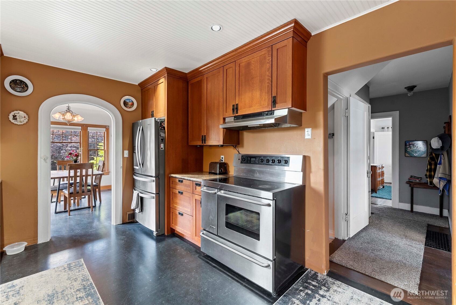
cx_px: 228
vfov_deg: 77.4
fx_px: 190
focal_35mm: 15
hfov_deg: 100.4
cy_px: 152
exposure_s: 1/2
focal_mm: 15
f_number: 8
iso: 200
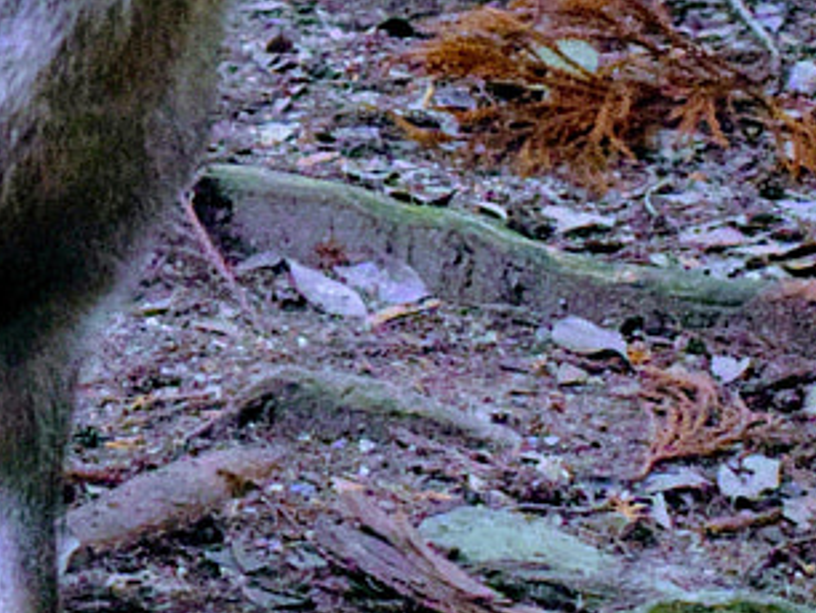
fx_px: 5155
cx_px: -253
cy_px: 133
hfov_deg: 8.9
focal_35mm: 219
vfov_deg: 6.8
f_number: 4.2
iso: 4500
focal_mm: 29
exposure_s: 1/60
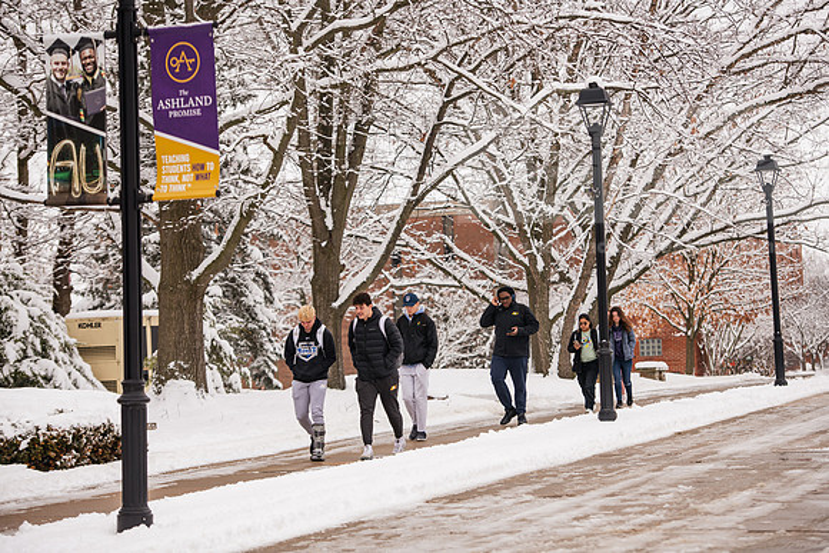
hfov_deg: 19.5
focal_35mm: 105
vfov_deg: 13.0
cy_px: 276
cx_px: 414
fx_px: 2418
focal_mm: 105
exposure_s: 1/500
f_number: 3.5
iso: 160
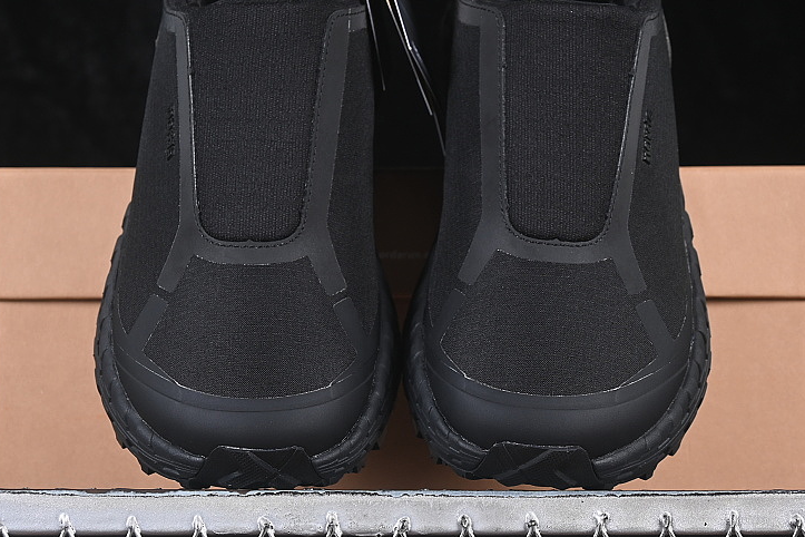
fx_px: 2504
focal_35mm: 112
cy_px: 241
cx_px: 411
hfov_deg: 18.3
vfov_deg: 12.2
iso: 160
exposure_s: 1/60
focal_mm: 50
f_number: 6.3
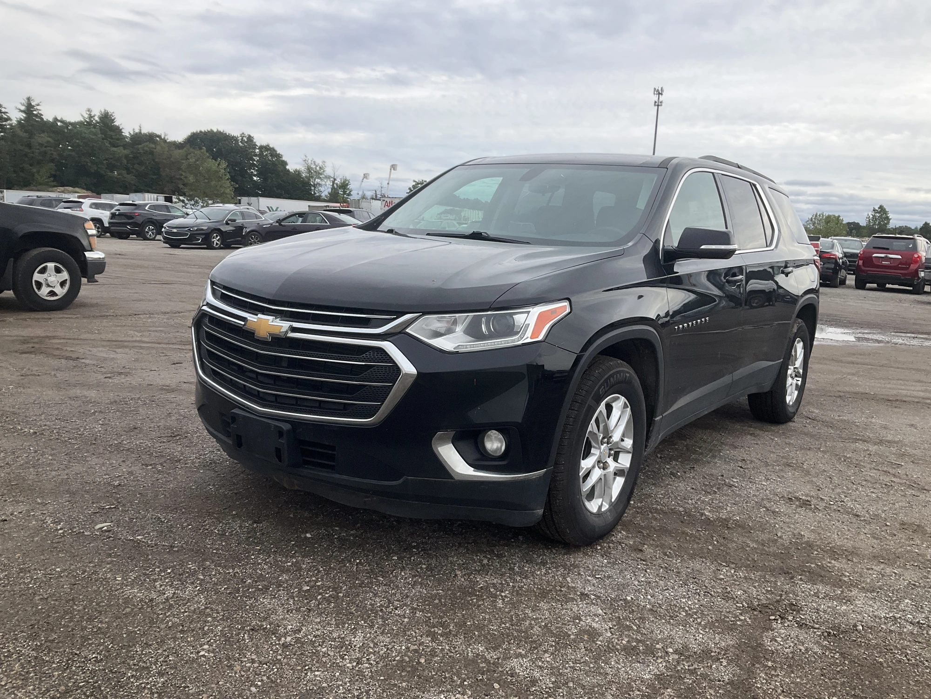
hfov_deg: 61.7
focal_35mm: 29
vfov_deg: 48.2
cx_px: 466
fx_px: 780
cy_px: 350
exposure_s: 1/1730
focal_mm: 3
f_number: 1.8
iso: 25
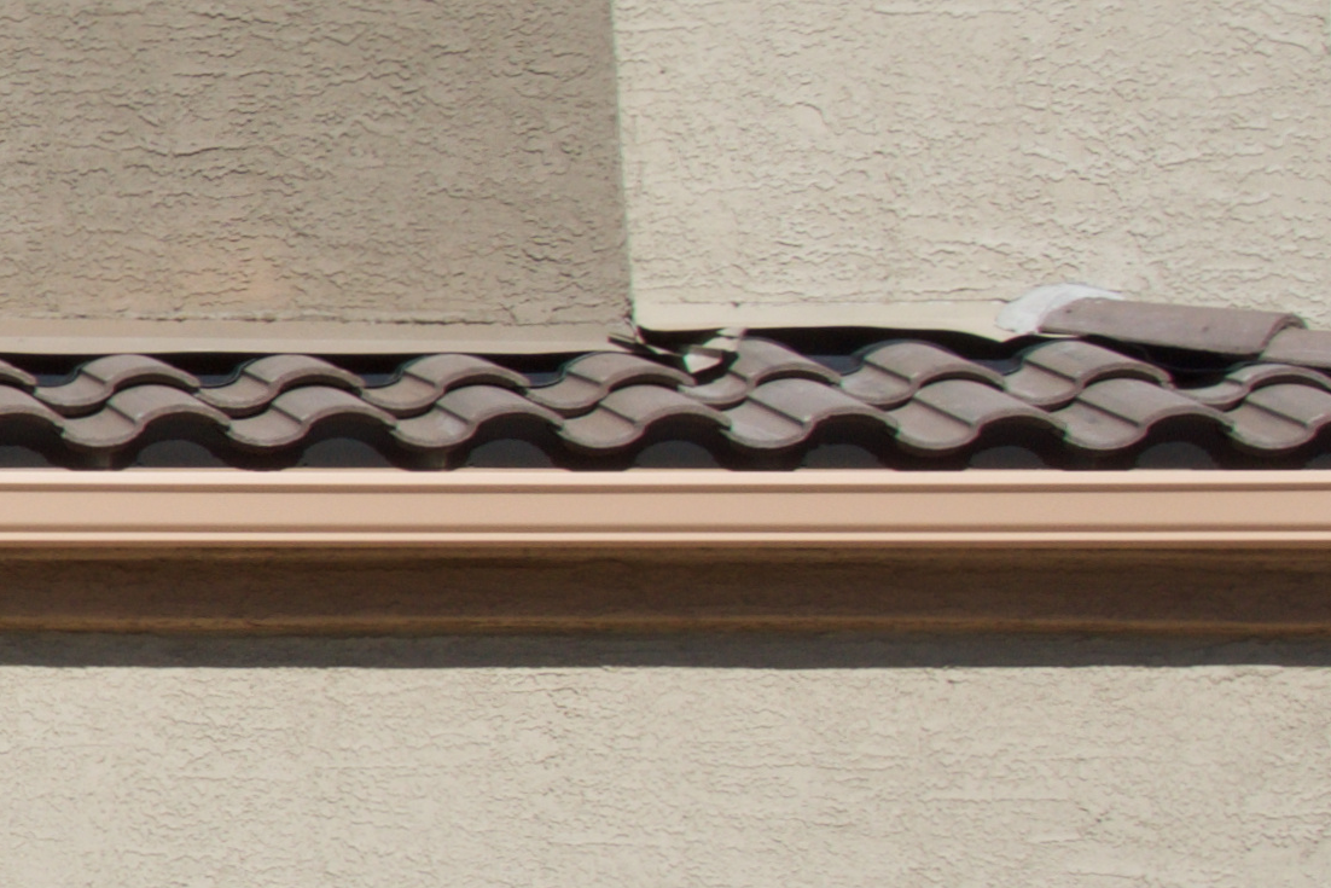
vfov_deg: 6.7
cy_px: 430
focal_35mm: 206
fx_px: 7617
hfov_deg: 9.1
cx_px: -1687
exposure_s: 1/320
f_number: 16
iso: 200
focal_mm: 26
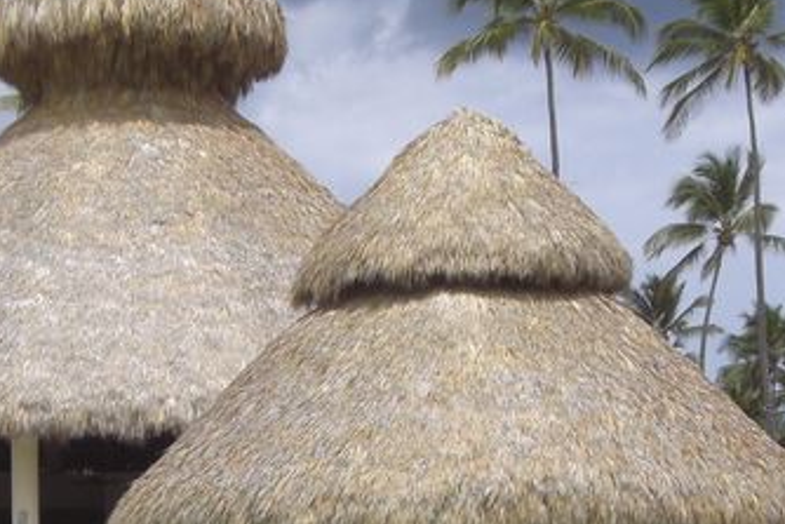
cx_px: 428
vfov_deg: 11.3
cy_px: 345
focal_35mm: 121
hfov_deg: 16.9
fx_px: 2639
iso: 64
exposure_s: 1/160
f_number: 8
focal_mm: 6.2
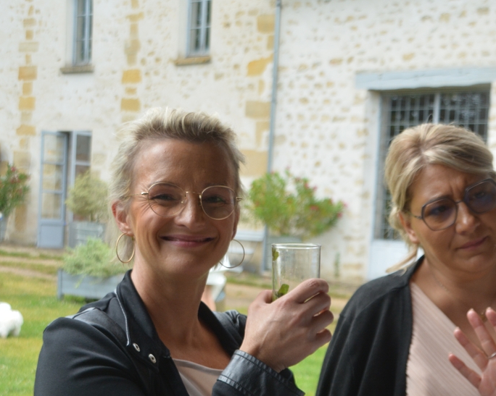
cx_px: 376
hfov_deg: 23.9
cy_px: 291
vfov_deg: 19.3
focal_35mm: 79
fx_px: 1160
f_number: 5
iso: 400
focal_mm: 30
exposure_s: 1/100
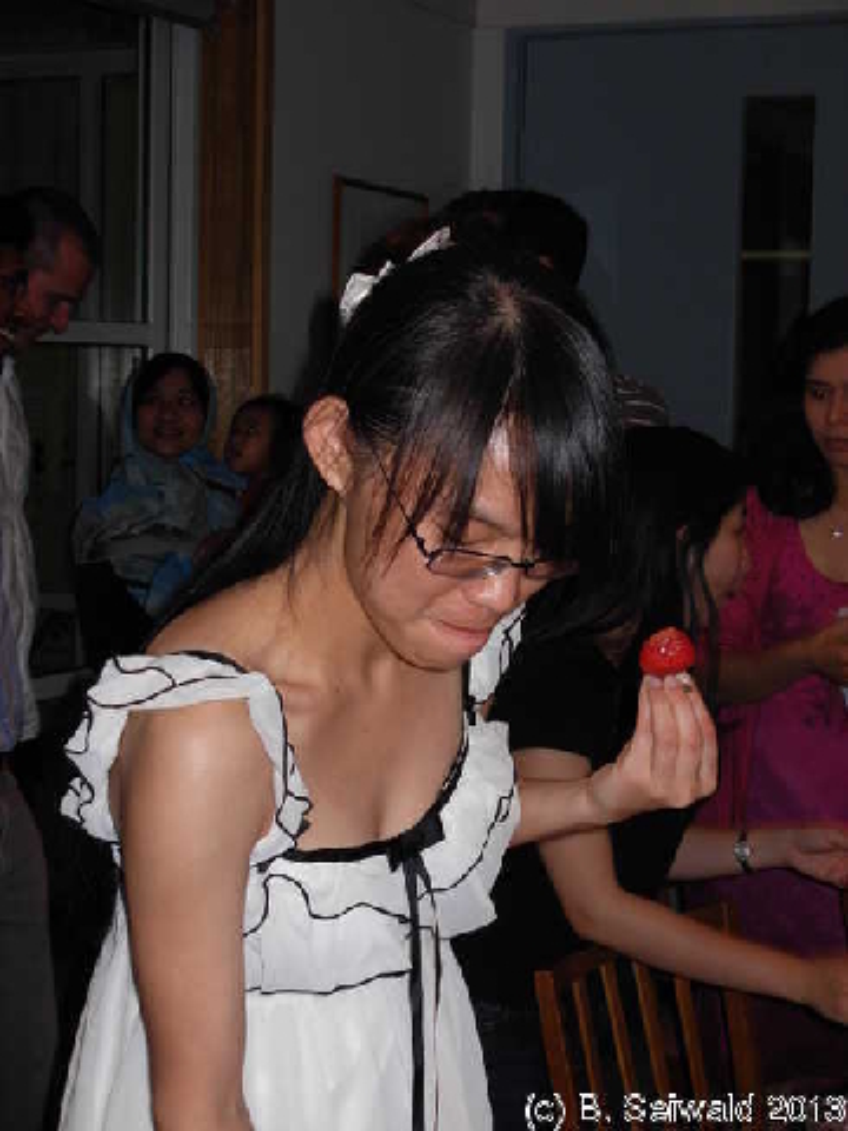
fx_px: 2482
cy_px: 566
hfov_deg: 19.4
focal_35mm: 76
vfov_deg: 25.7
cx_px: 424
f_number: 3.6
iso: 84
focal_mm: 12.5
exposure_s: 1/33.9
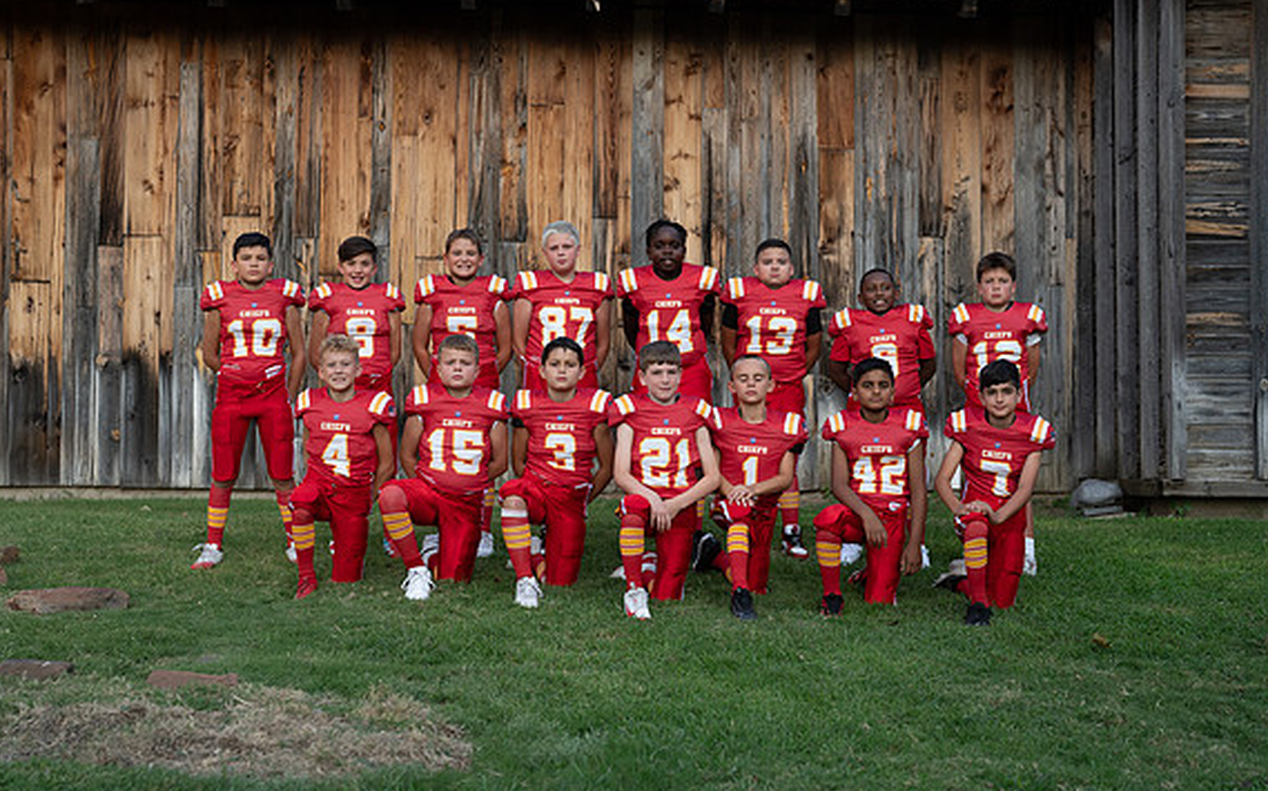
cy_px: 384
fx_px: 1796
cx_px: 637
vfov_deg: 24.8
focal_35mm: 52
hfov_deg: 38.9
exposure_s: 1/640
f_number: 3.2
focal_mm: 50
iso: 320
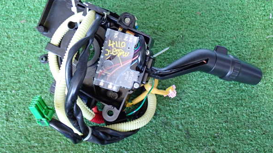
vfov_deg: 24.4
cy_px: 73
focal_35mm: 49
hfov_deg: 42.1
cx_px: 138
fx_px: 355
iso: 800
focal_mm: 7.84
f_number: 2.9
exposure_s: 1/40
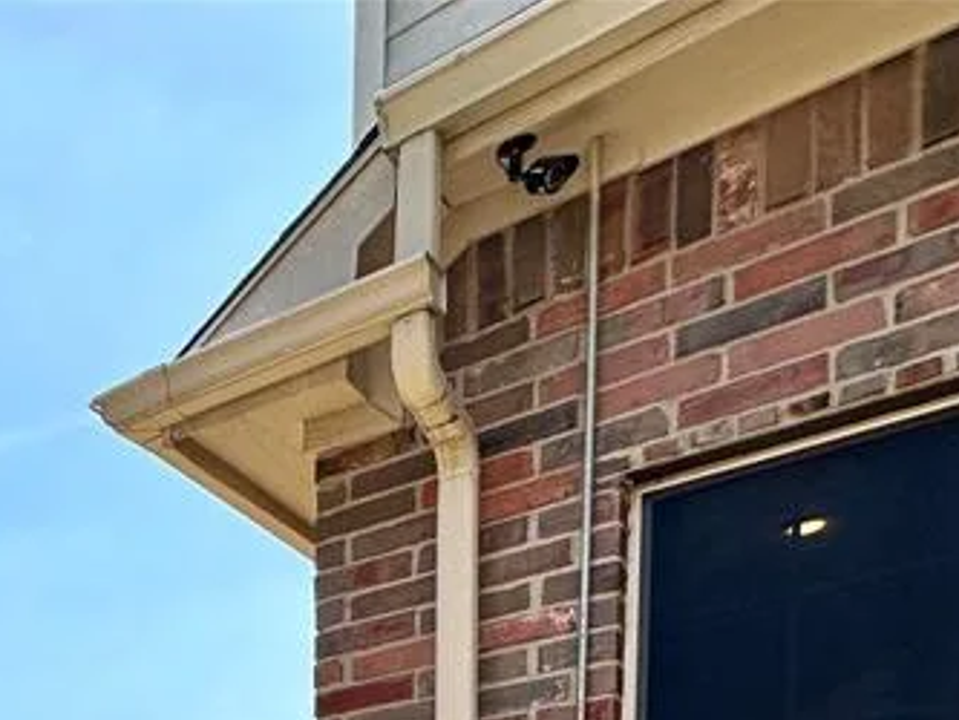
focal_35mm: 43
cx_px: -233
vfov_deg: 25.0
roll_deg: +0.1
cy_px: 1103
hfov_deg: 33.9
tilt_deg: -1.3
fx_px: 1192
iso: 40
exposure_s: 1/1715
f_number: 2.2
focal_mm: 2.22
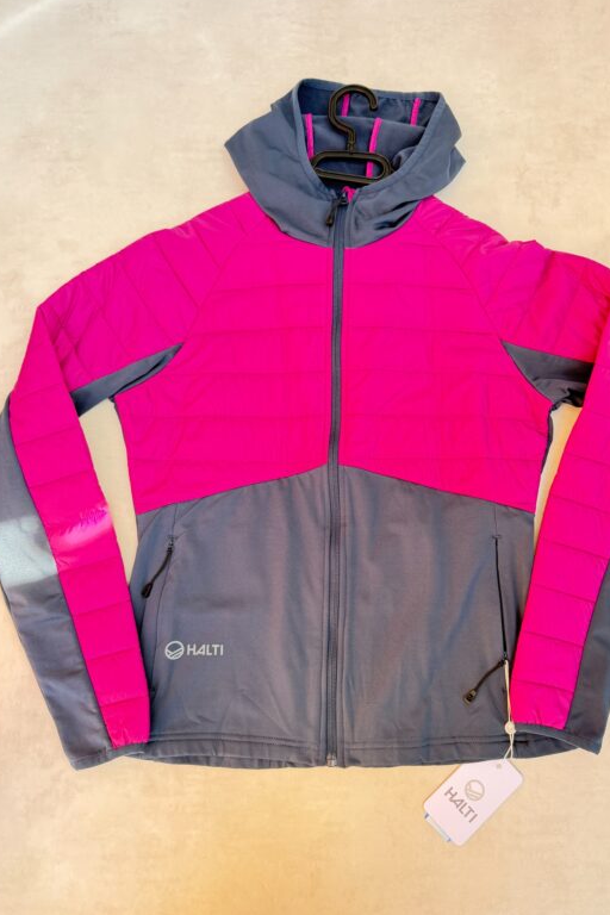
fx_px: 661
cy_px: 441
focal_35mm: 26
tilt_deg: -80.2
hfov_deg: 49.4
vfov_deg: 69.4
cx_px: 341
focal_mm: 6.76
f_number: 1.78
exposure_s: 1/228
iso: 200
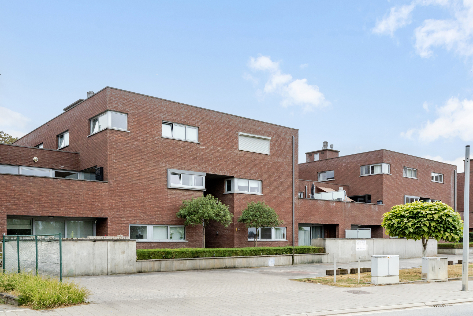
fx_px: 447
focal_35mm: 34
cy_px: 192
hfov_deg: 55.7
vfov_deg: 38.7
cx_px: 210
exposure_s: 1/800
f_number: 11
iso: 800
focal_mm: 25
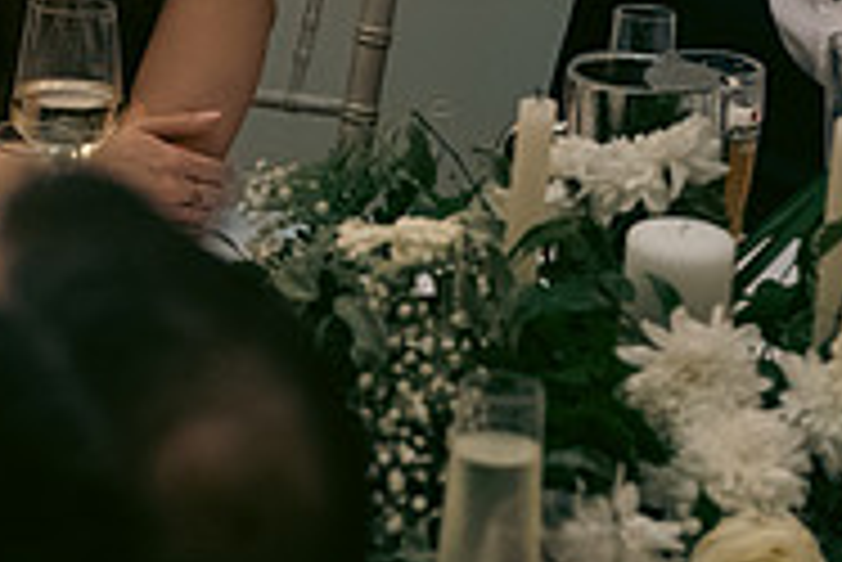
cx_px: 230
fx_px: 3768
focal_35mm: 161
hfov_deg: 12.7
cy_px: -52
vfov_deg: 8.5
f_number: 3.5
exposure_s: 1/160
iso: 2000
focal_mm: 52
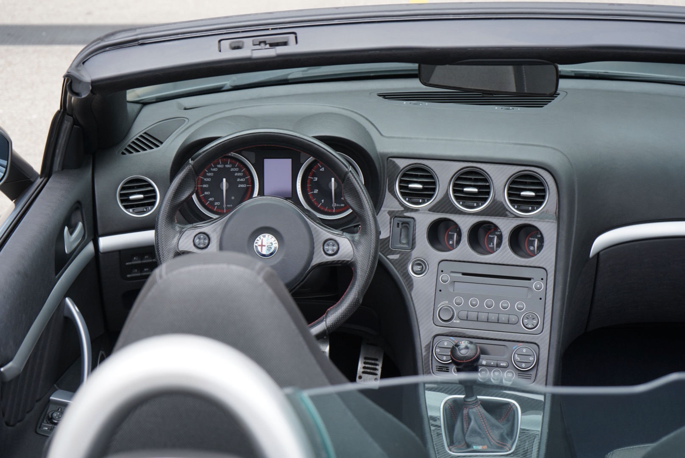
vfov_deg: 19.5
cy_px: 229
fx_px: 1333
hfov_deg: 28.8
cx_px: 342
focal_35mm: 70
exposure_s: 1/100
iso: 100
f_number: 6.3
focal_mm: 70
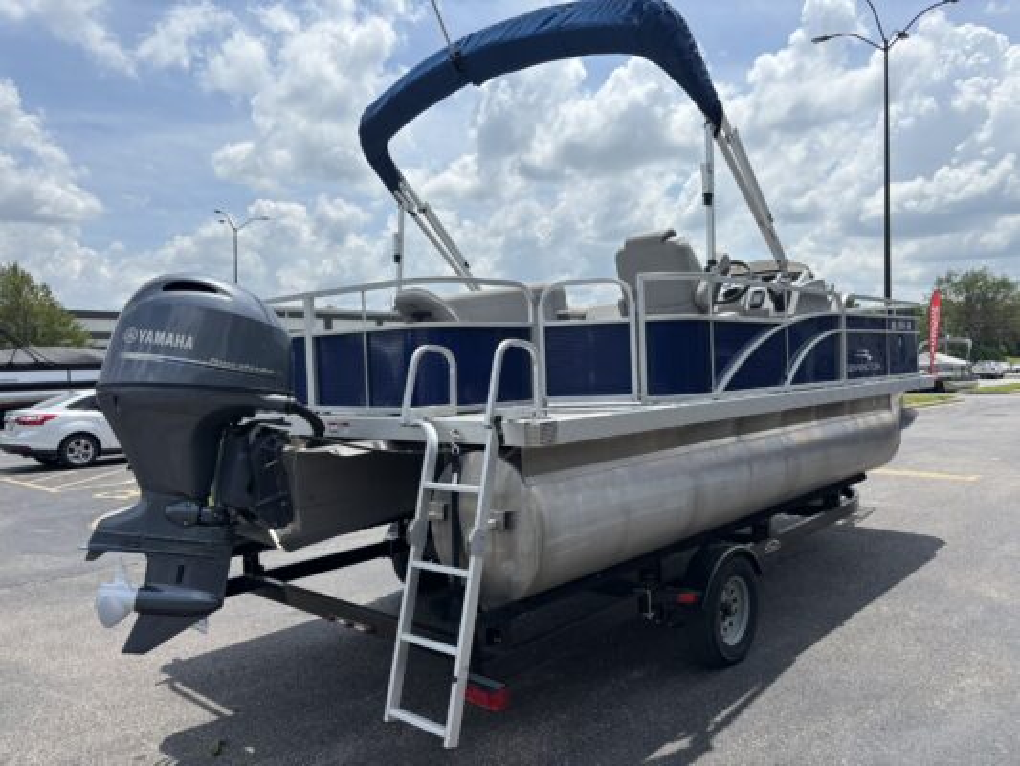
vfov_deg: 53.1
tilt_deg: -0.8
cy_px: 383
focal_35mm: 26
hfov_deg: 67.3
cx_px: 510
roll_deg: +0.1
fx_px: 766
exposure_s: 1/5076
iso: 50
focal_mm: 5.96
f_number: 1.6
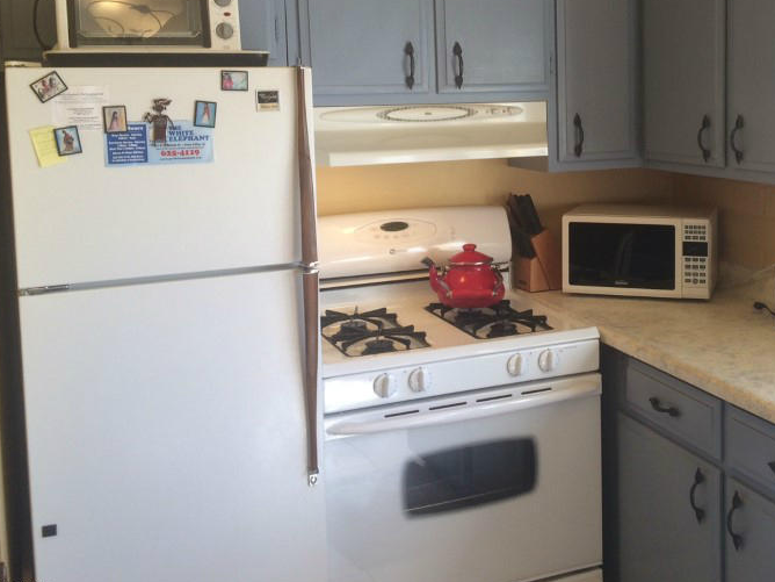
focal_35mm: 46
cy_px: 178
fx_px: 1030
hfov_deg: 40.6
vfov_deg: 31.2
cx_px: 530
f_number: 2.2
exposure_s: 1/60
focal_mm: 4.12
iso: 40
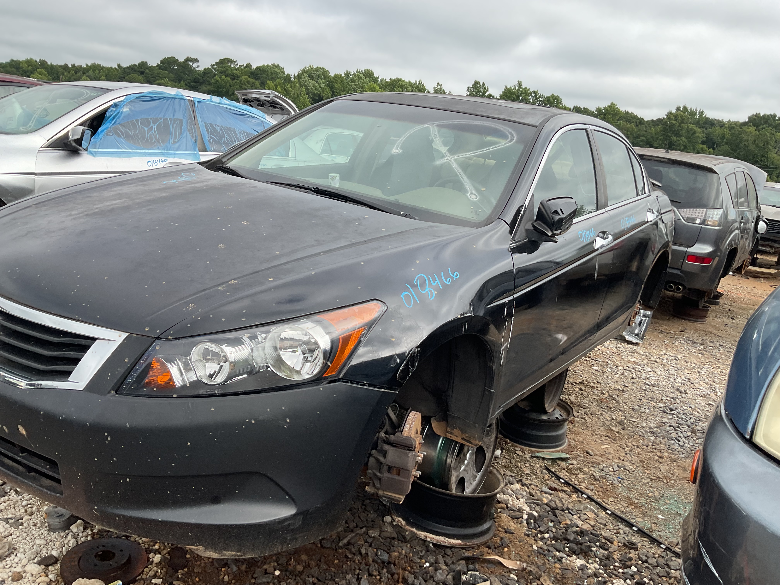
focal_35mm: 29
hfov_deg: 61.7
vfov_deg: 48.2
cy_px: 292
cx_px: 390
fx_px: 653
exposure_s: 1/627
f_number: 1.8
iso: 16
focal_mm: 3
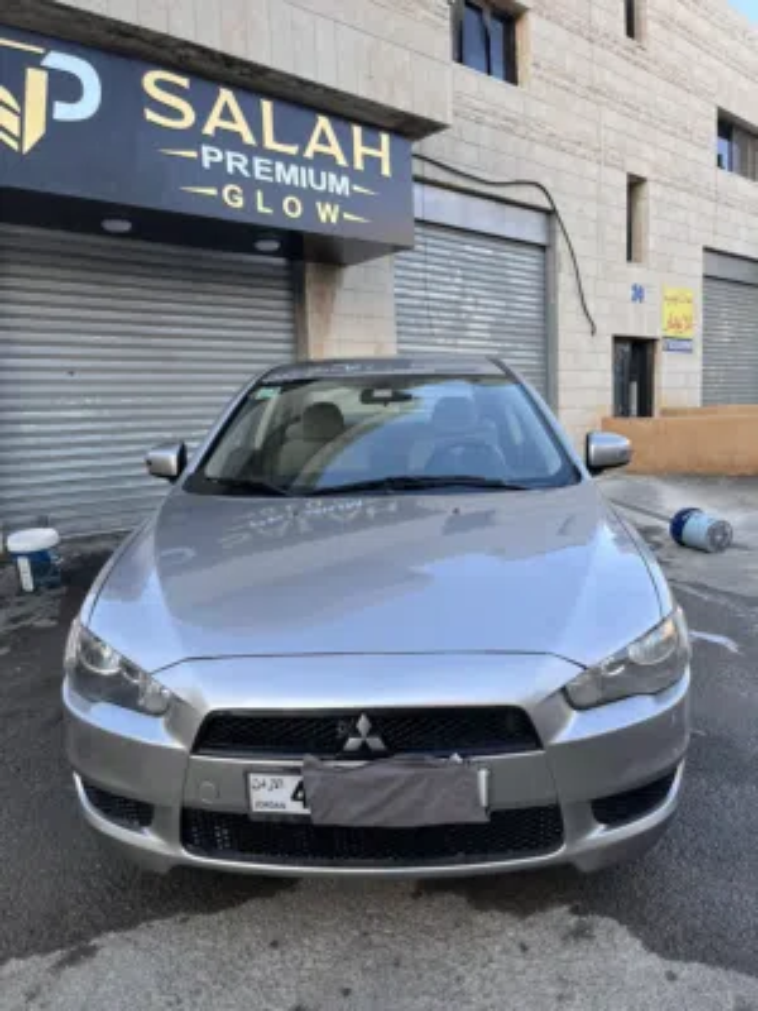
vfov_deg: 67.3
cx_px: 379
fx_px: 759
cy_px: 506
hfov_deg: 53.1
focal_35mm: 26
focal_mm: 5.1
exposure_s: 1/170
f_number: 1.6
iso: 40
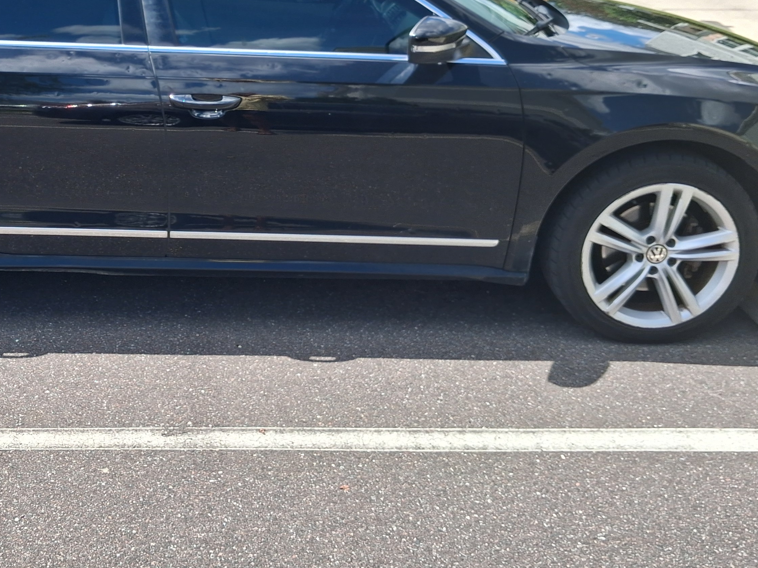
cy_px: 153
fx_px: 1073
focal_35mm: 49
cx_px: 193
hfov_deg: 38.0
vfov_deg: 29.3
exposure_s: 1/581
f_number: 1.8
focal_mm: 4
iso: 25
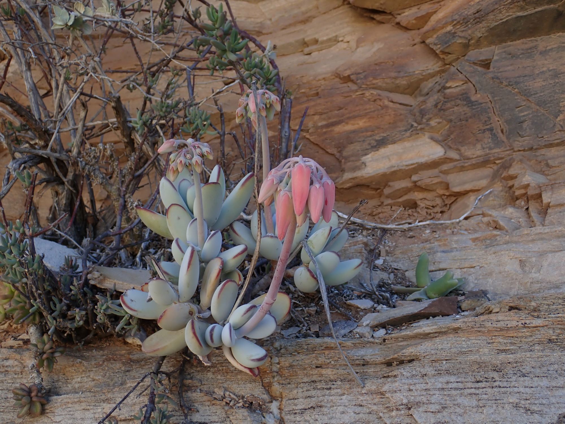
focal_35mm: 40
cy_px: 212
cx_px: 282
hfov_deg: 46.8
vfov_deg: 36.0
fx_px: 653
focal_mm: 7.34
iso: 100
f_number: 4
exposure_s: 1/125
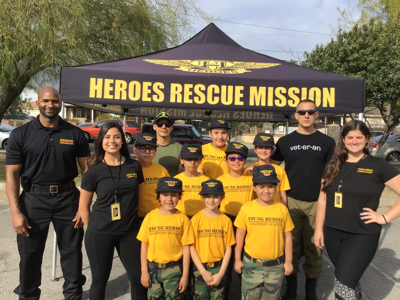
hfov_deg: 58.4
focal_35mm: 31
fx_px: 358
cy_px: 150
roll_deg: -1.3
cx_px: 200
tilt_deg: -2.5
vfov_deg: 45.4
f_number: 2.4
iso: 25
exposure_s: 1/1018
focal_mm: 3.3
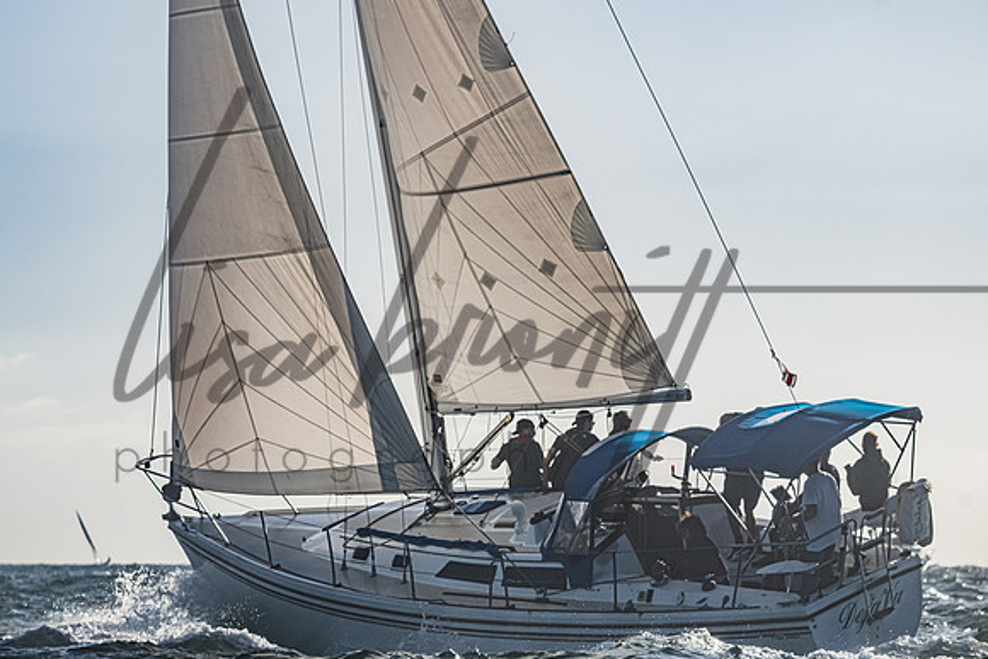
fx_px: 6022
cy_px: 269
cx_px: 467
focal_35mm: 219
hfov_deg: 9.4
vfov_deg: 6.3
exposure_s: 1/5000
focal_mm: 180
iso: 400
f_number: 6.3
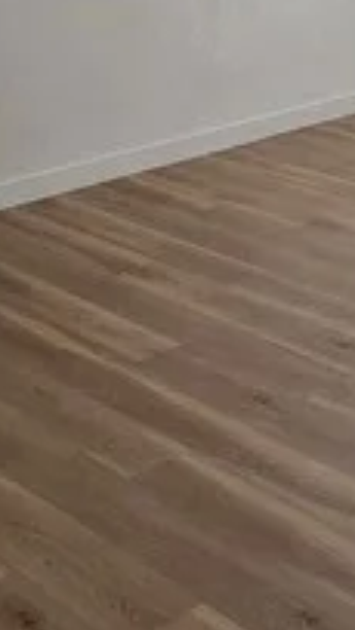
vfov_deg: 27.3
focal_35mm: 71
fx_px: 1186
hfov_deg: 17.0
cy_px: -59
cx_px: 167
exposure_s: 1/120
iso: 200
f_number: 1.9
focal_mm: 2.2
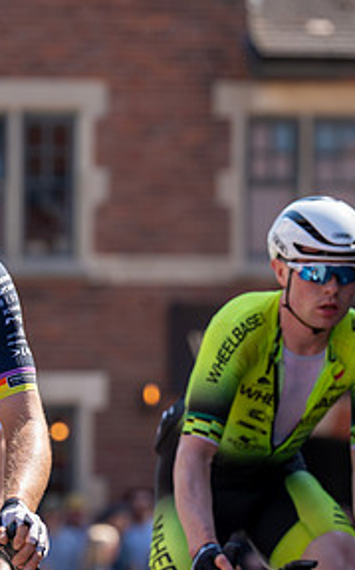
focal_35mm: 274
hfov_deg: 4.8
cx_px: -71
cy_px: 364
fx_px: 4248
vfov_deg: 7.7
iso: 200
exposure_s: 1/1000
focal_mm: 133
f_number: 3.5
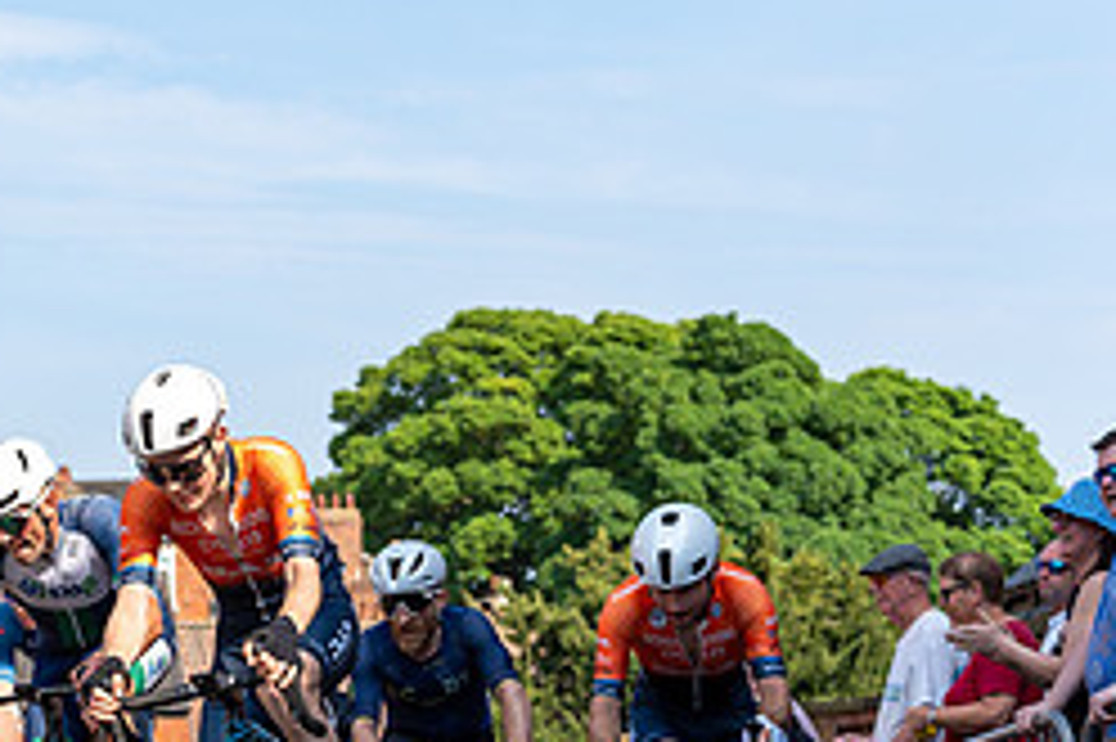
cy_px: 456
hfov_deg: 20.8
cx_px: 86
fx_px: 2974
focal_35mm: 96
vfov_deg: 14.2
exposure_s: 1/1250
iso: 100
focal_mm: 41
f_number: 3.2
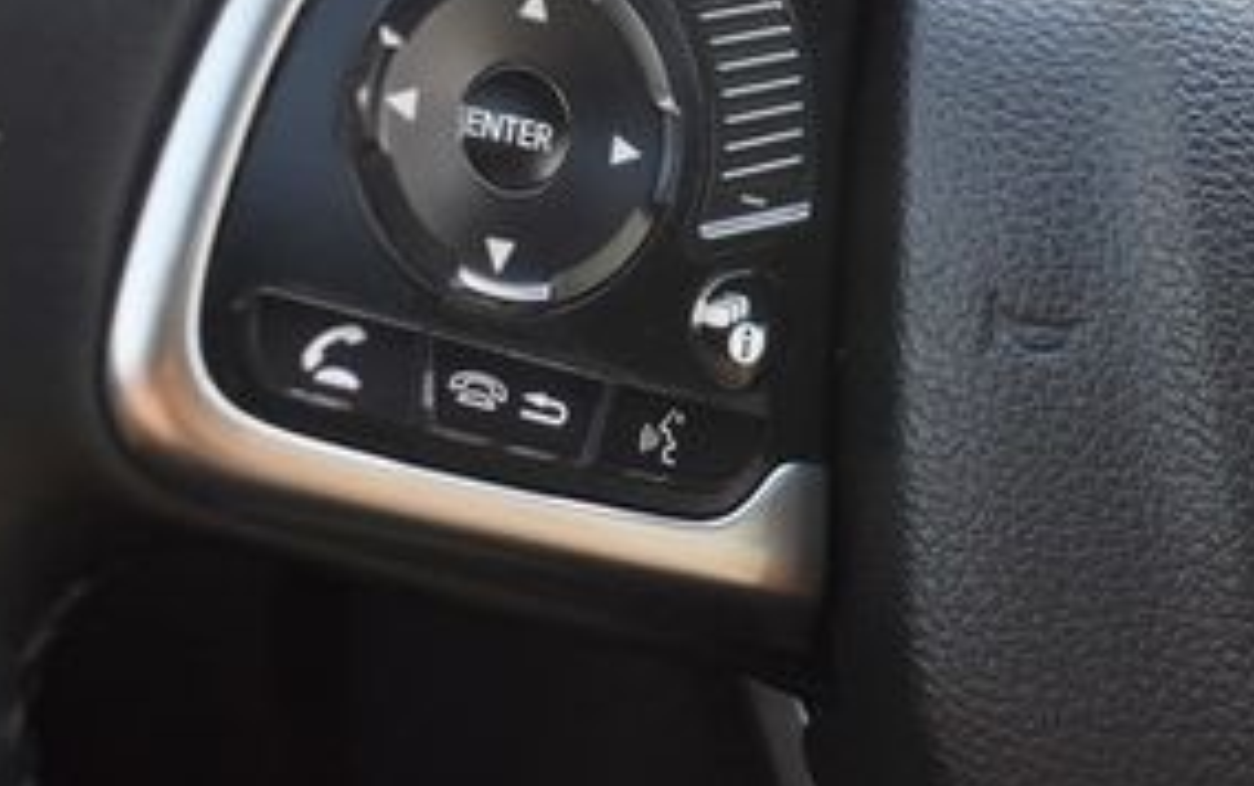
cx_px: 927
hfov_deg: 32.4
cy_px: 55
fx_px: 2121
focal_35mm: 62
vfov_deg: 20.5
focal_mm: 18
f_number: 3.5
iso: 800
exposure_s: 1/250
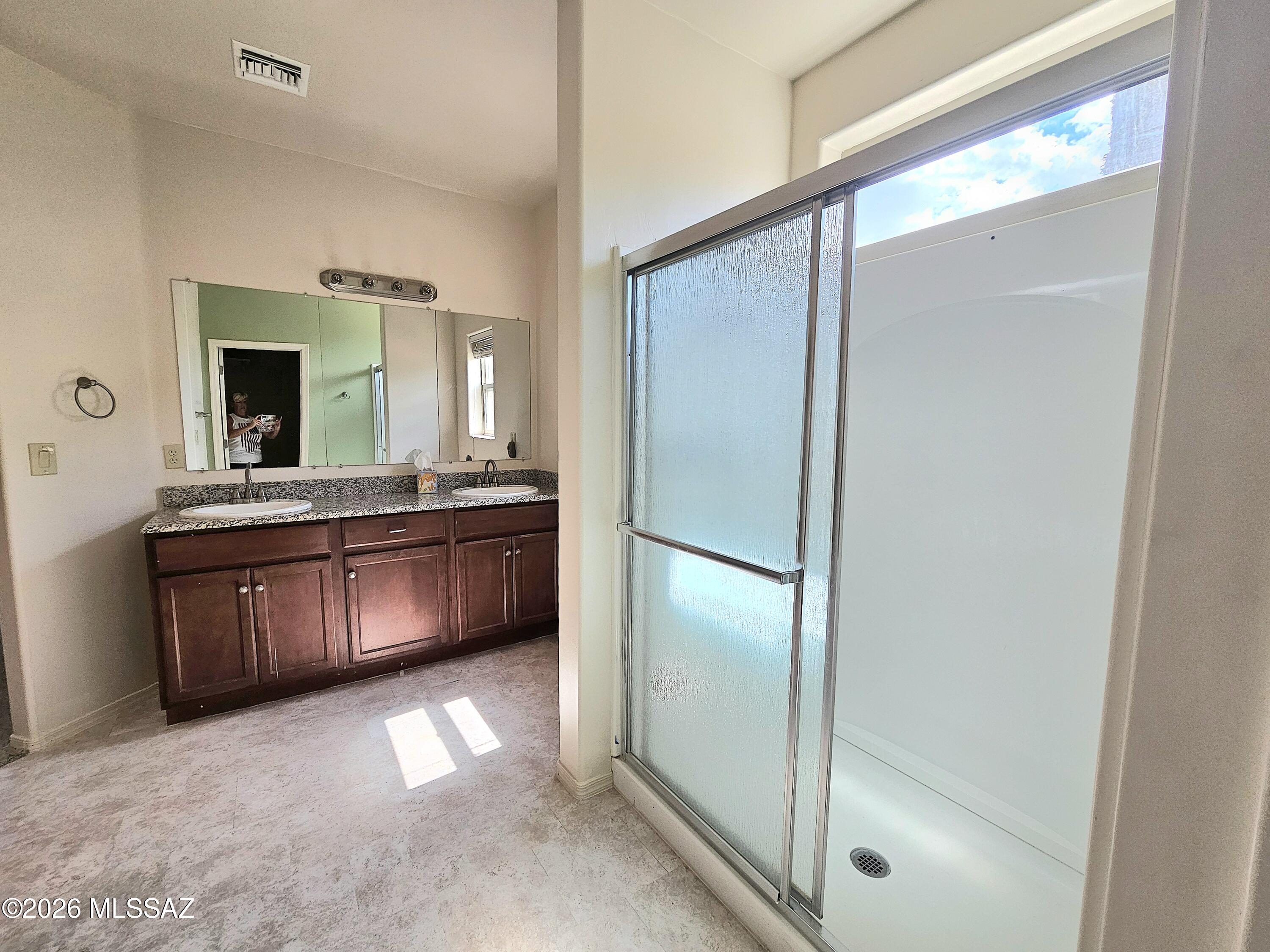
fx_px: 477
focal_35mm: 13
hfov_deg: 106.2
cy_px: 476
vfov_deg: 89.9
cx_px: 635
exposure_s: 1/370
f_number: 2.2
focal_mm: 2.2
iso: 125
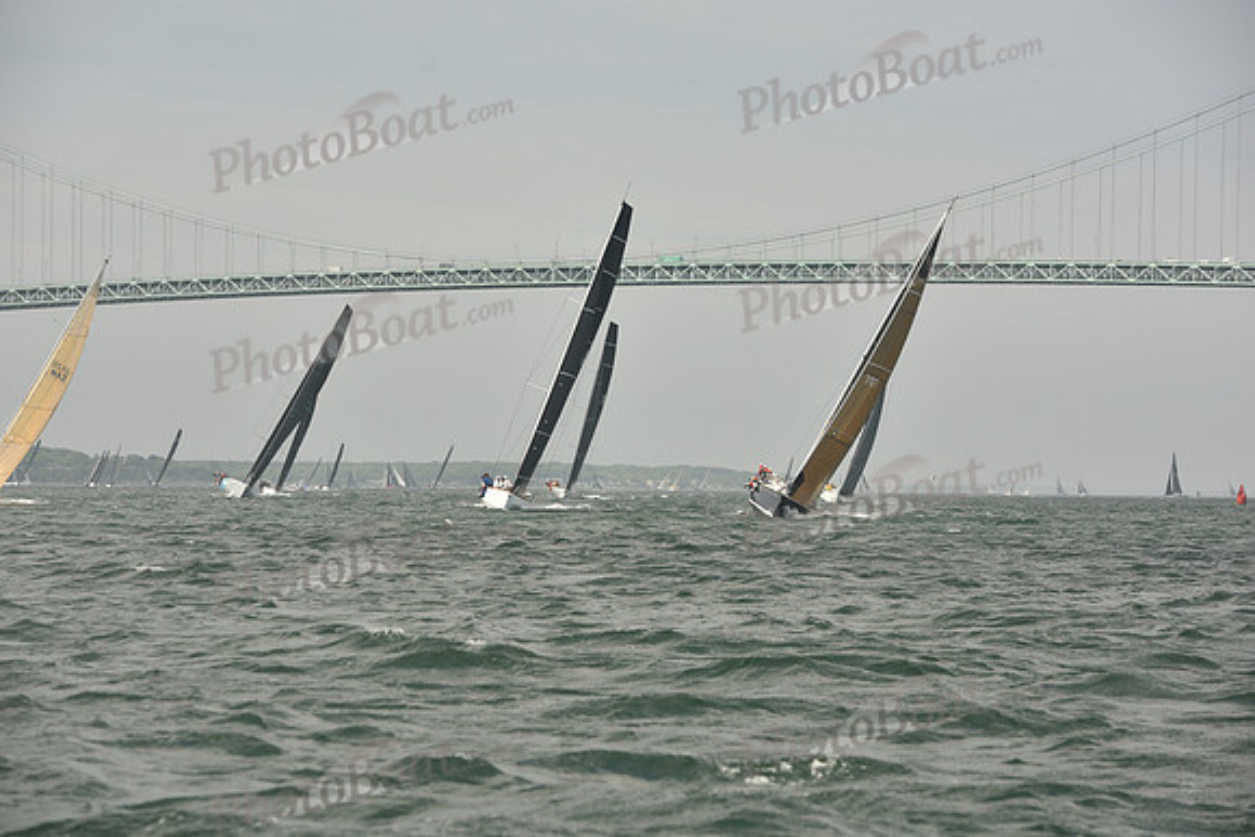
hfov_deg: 18.3
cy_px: 418
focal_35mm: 112
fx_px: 3905
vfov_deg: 12.2
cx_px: 628
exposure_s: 1/640
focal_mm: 112
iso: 250
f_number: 5.6
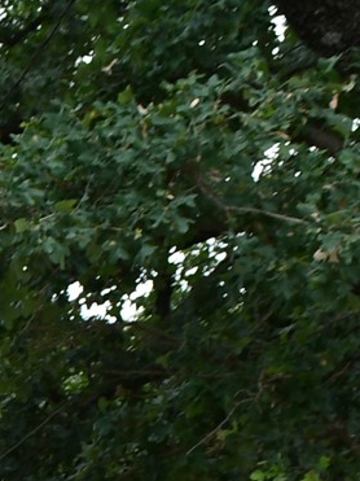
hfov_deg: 8.8
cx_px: -532
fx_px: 2109
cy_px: 823
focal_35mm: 152
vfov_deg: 12.1
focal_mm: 18
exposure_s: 1/250
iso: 200
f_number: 6.3
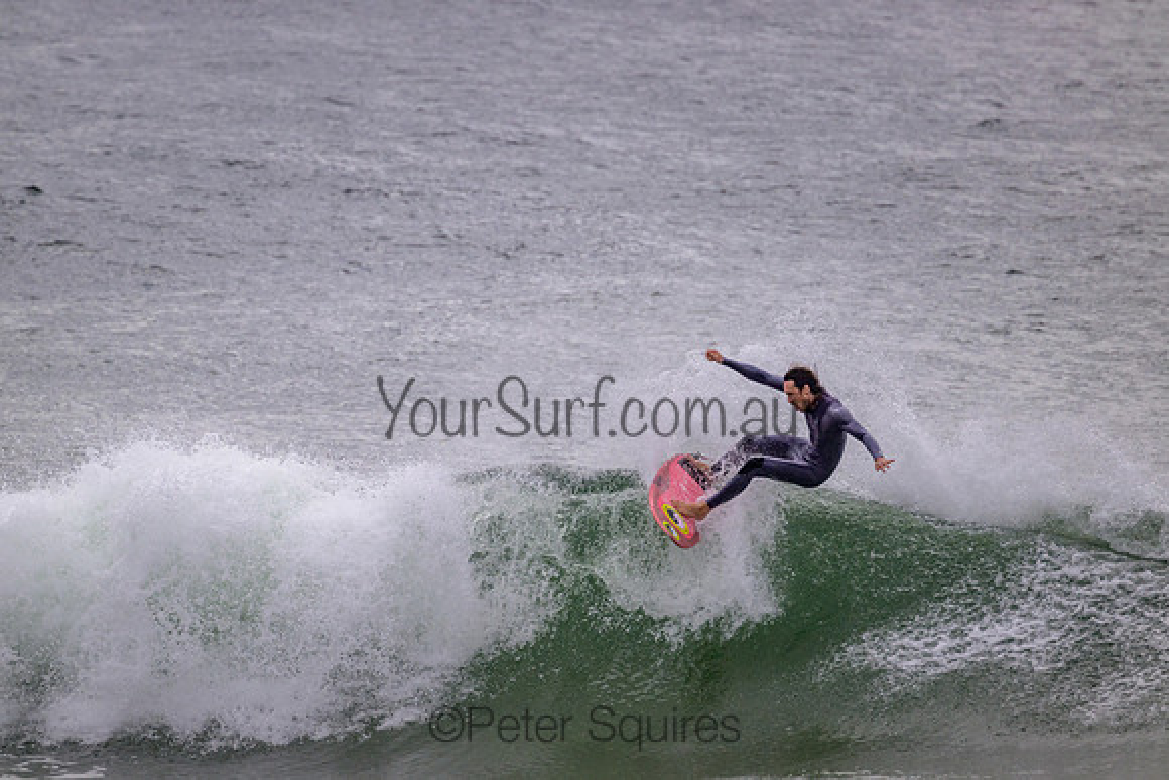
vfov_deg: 1.7
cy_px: 390
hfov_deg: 2.6
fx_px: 25983
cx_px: 584
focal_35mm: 800
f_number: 11
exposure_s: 1/2000
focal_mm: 800
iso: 1100
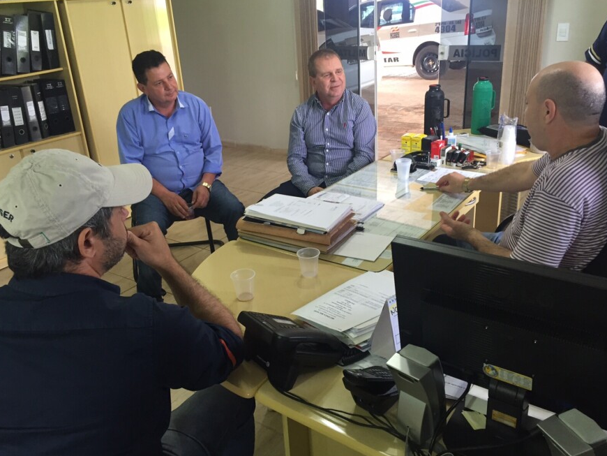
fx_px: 526
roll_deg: +3.6
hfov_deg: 59.9
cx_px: 310
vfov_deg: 46.8
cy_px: 222
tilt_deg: -22.4
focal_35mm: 30
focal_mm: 4.15
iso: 100
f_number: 2.2
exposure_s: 1/30
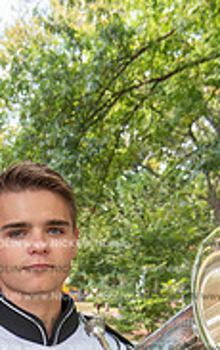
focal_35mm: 80
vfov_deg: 23.4
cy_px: 427
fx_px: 764
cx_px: 42
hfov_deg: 16.3
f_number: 8
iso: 500
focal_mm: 32
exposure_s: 1/100
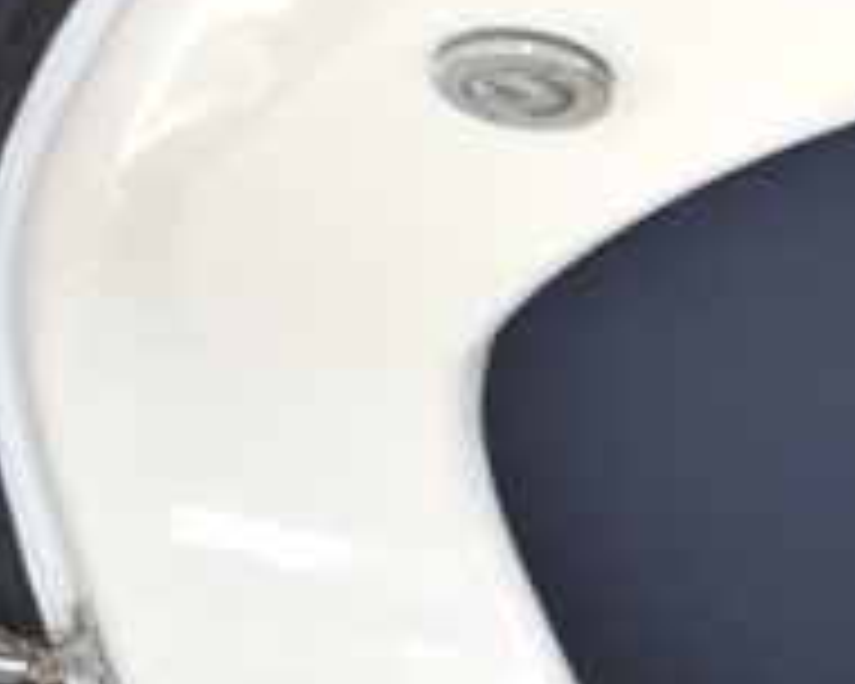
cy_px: 423
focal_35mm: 120
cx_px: 1800
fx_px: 3037
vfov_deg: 12.8
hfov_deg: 13.4
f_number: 5.6
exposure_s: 1/125
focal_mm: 18
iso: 140
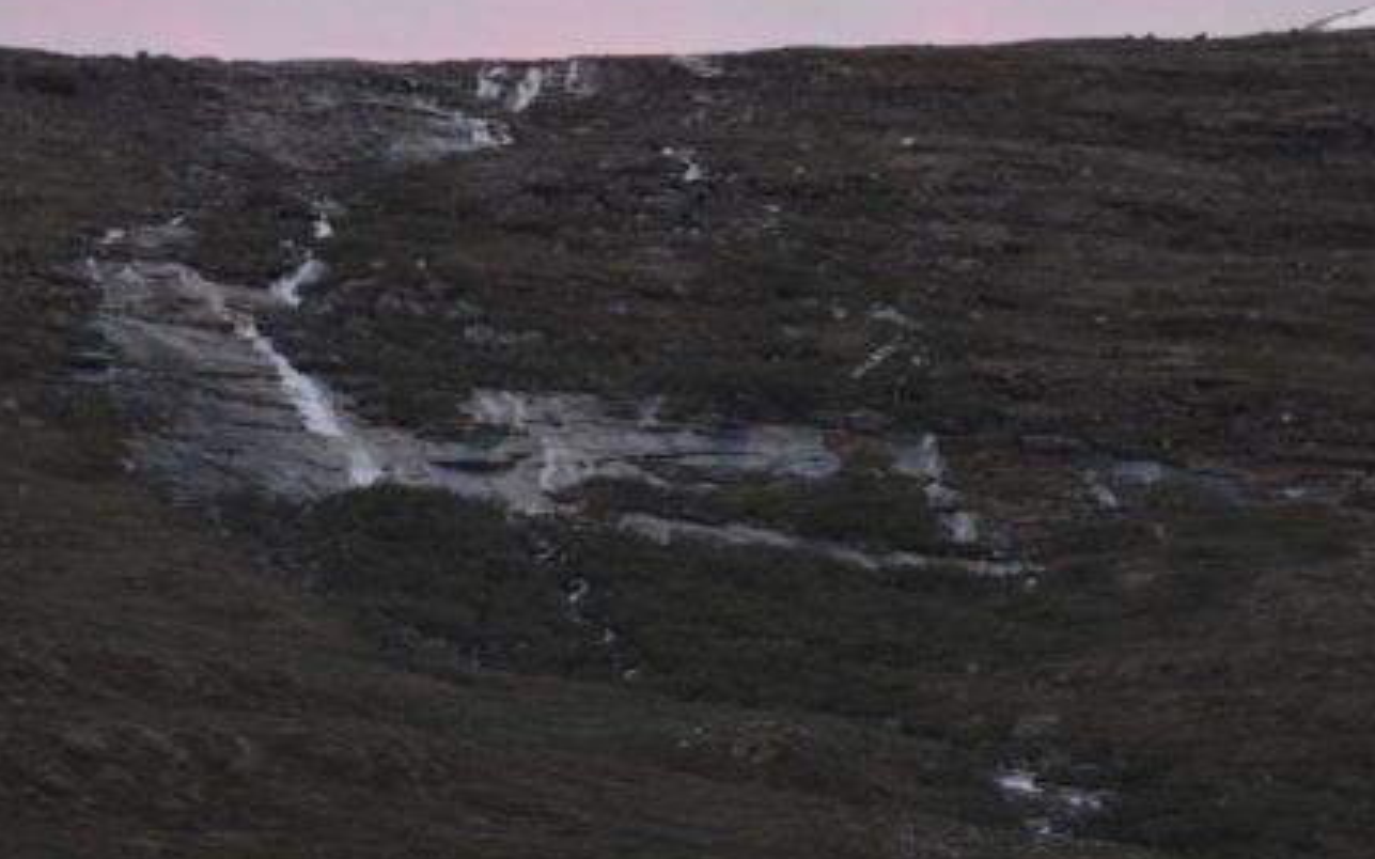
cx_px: 609
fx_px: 4908
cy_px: 38
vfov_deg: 9.9
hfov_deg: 15.9
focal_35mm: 131
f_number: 5.3
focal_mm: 46
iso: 2800
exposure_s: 1/60
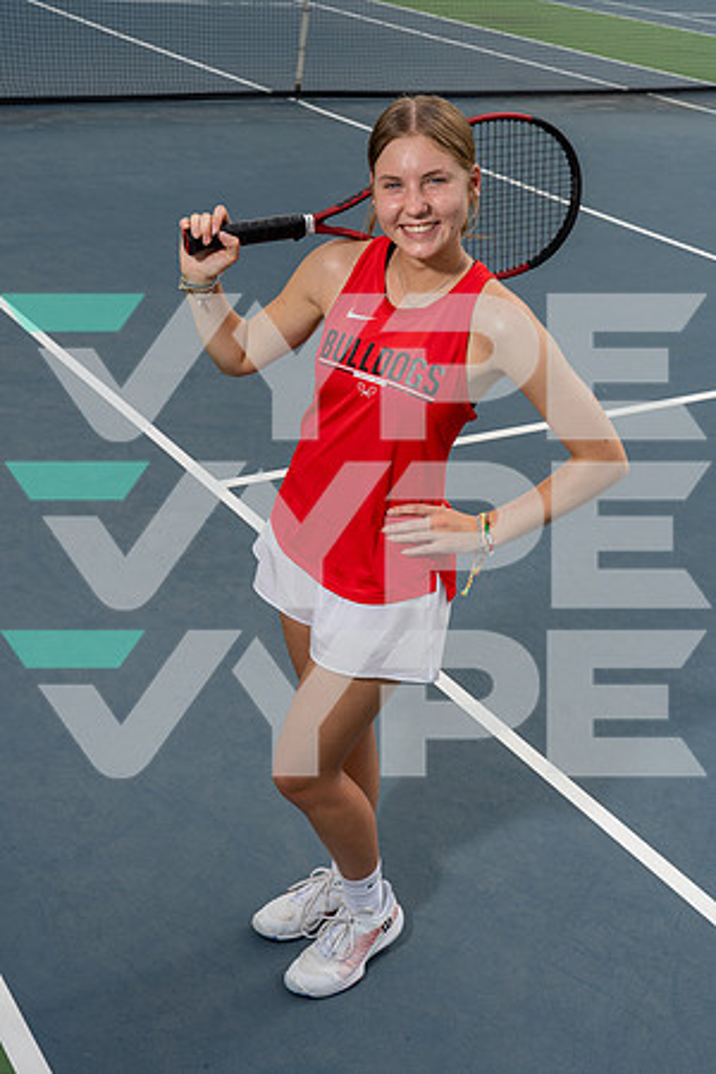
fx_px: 1283
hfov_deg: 31.2
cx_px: 358
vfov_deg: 45.4
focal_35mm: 43
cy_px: 537
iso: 100
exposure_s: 1/250
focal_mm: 43
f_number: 8
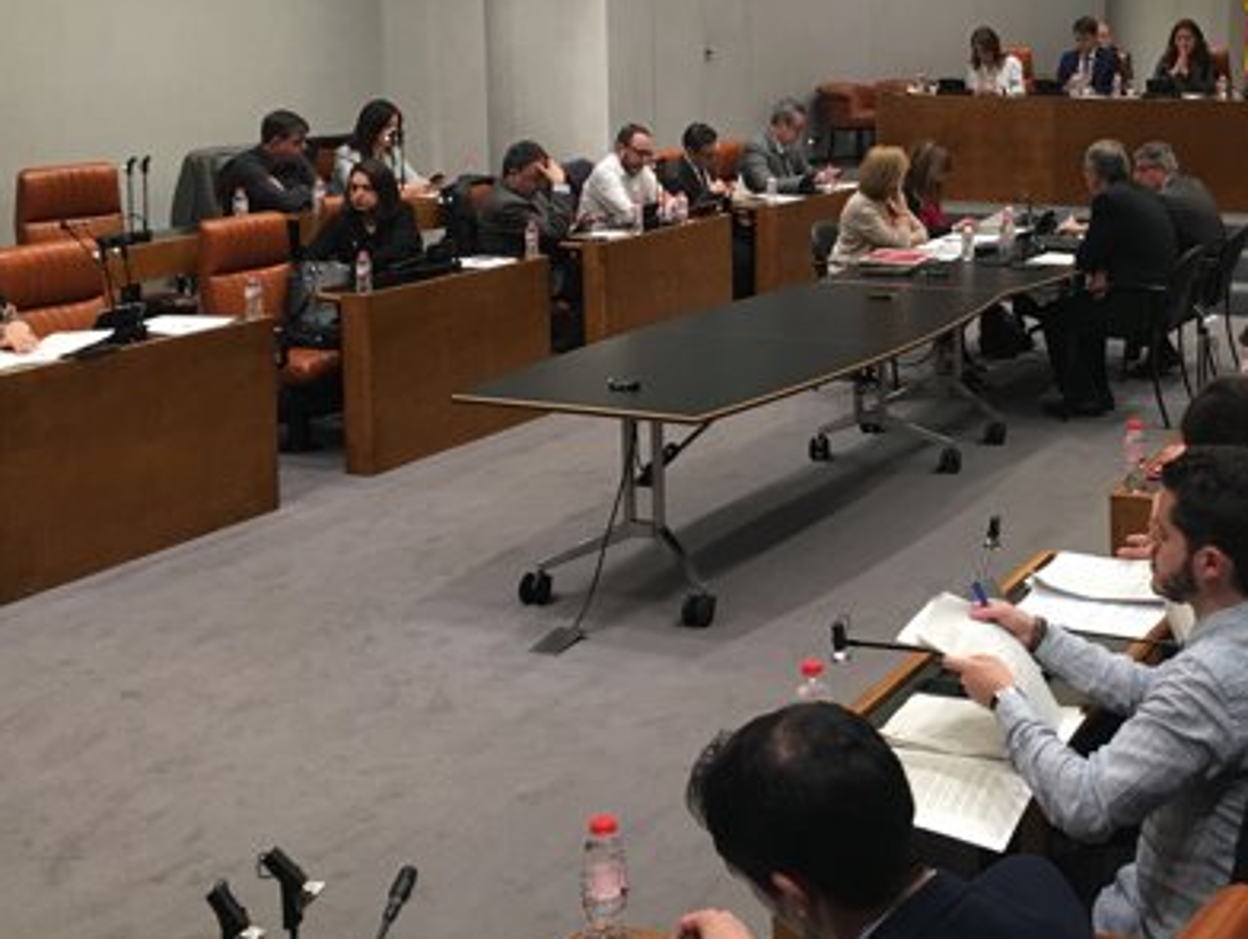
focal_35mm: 51
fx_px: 1841
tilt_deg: -5.1
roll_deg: -0.1
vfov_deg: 28.1
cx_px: 939
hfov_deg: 36.6
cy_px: 204
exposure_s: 1/33
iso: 50
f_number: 2.2
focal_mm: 4.15
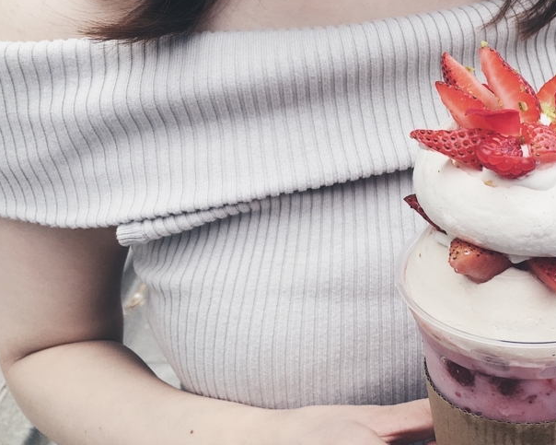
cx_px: 422
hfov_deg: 37.8
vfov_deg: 31.4
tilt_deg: -33.7
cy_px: 180
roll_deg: -0.3
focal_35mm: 48
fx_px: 790
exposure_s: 1/463
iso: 25
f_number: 2.2
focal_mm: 4.15
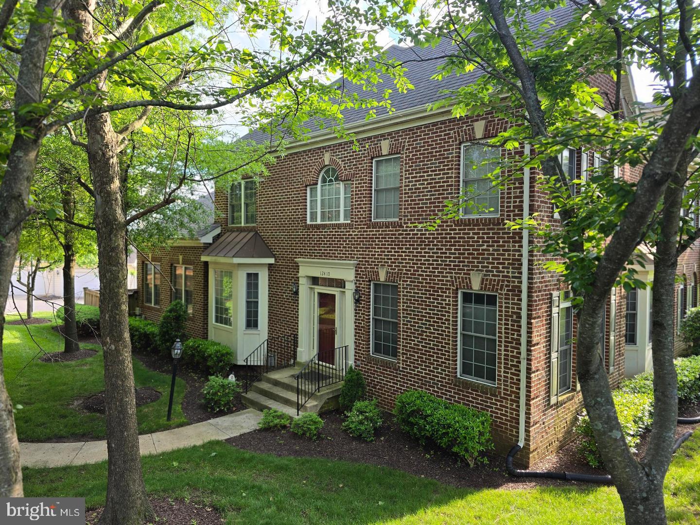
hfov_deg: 73.9
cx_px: 350
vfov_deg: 58.9
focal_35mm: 23
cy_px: 262
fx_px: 465
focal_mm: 6.3
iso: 16
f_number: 1.7
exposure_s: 1/120
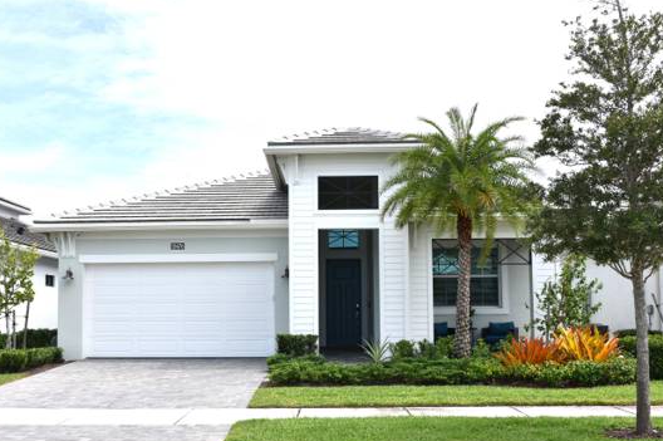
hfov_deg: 48.5
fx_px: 736
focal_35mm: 40
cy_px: 264
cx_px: 306
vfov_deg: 33.2
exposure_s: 1/500
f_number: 8
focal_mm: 22
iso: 140
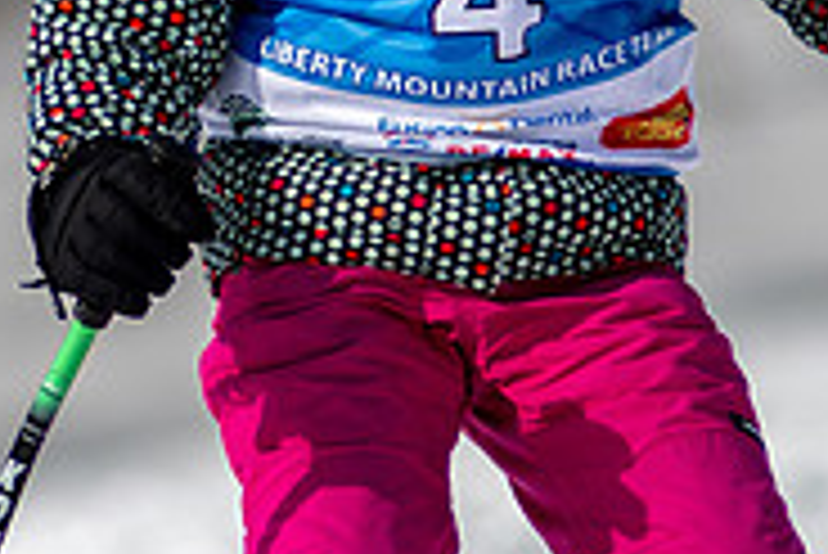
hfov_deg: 1.5
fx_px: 32685
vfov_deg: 1.0
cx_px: 90
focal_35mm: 1420
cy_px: 7
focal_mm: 300
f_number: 2.8
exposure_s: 1/6400
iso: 100
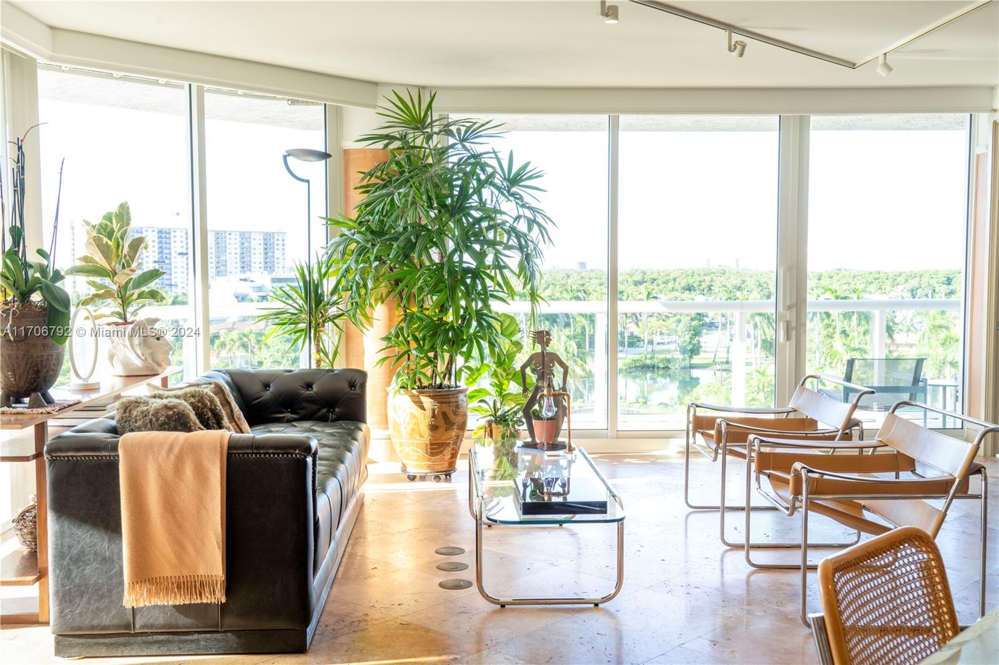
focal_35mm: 36
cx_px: 500
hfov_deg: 53.1
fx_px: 999
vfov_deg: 36.9
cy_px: 332
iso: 400
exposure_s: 1/350
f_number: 9.5
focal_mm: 36
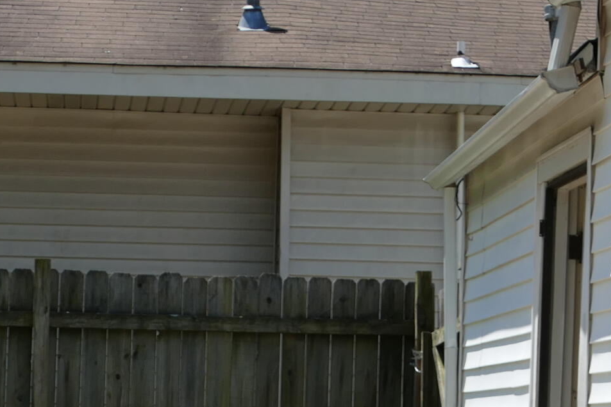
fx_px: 2511
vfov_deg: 9.1
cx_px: 308
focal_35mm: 148
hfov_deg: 13.9
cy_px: 586
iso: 125
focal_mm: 17
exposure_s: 1/1600
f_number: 3.3
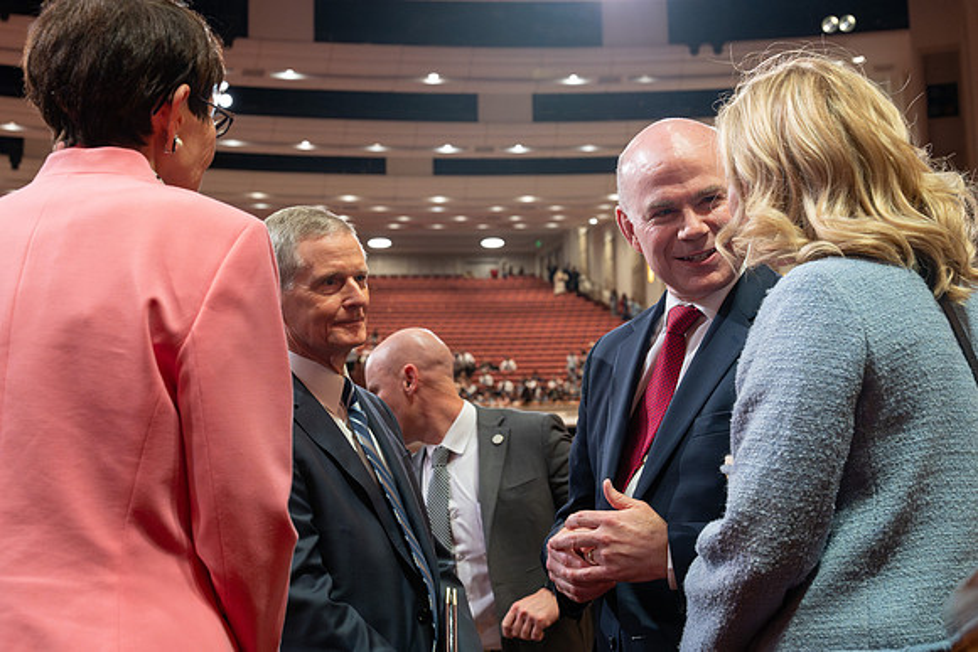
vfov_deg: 21.2
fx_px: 1745
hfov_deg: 31.3
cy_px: 309
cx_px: 490
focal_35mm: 64
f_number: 9
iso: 3200
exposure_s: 1/60
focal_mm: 61
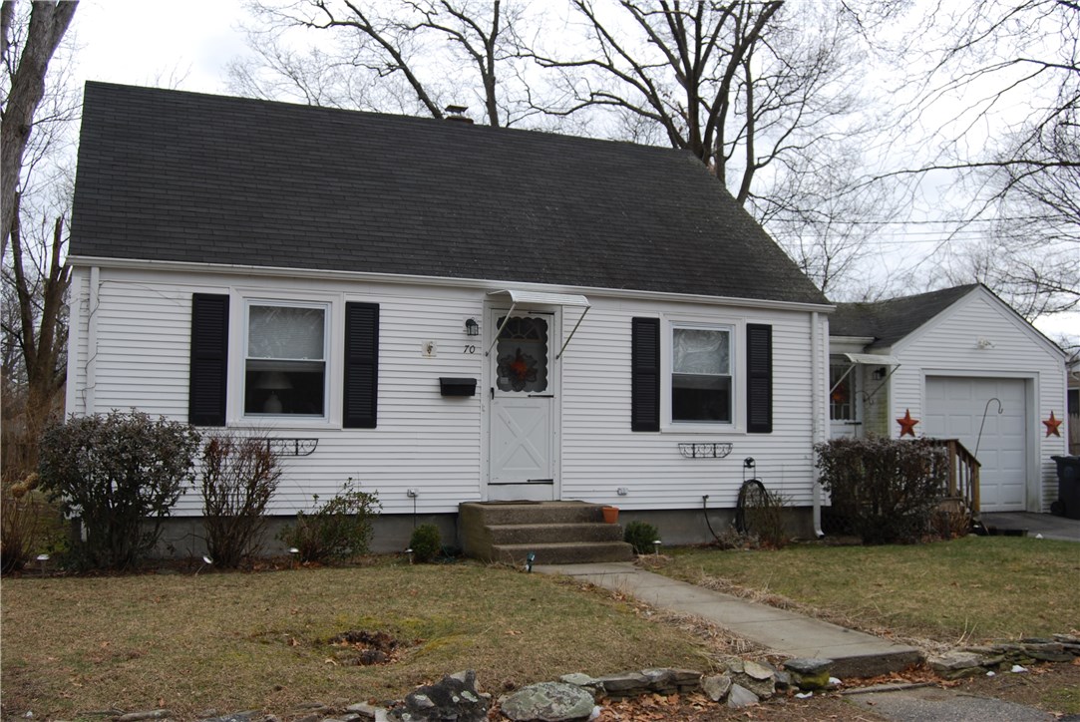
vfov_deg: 36.9
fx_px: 1081
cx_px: 540
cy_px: 361
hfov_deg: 53.1
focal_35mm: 36
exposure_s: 1/160
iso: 100
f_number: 6.3
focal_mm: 24
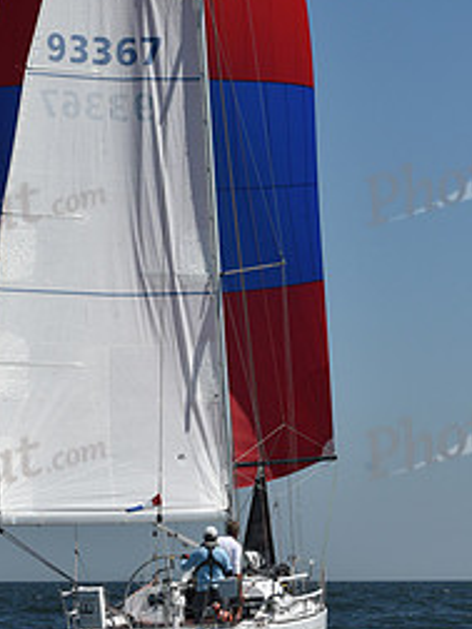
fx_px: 2818
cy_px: 67
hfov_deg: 9.6
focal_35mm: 155
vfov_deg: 12.6
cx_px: 236
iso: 250
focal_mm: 70
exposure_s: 1/1250
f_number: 11
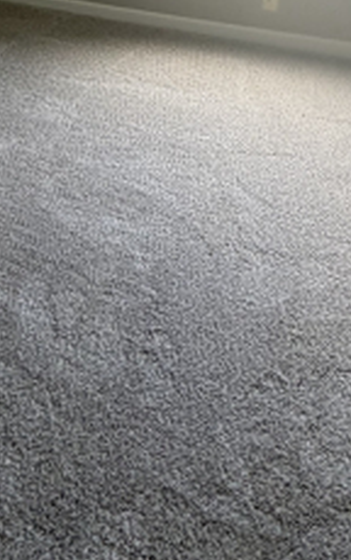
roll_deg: +3.6
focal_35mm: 43
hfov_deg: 28.7
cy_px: 26
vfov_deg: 41.4
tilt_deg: -23.0
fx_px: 657
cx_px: 37
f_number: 2.2
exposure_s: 1/120
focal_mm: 2.22
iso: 160
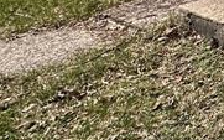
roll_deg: +1.2
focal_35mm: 84
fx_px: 513
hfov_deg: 13.6
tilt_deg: +1.1
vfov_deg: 12.9
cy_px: -164
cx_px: 584
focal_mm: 2.22
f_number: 2.2
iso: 50
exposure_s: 1/2398
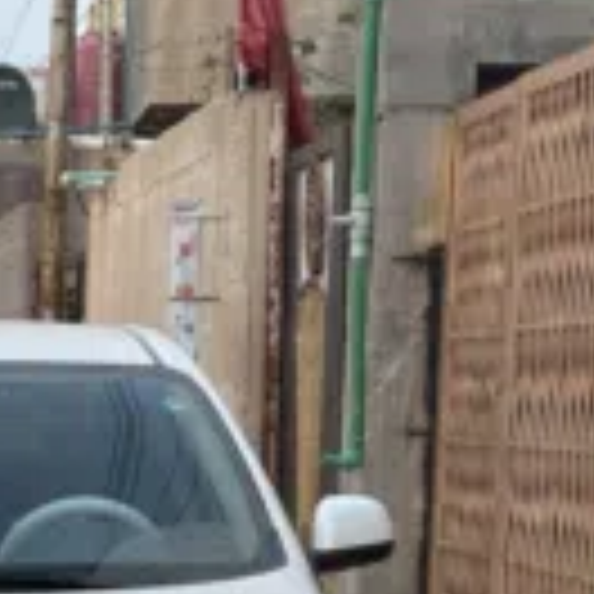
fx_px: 2699
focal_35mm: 139
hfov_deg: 12.4
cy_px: 774
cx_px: -32
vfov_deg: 12.2
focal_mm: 5.96
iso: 50
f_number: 1.6
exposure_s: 1/51
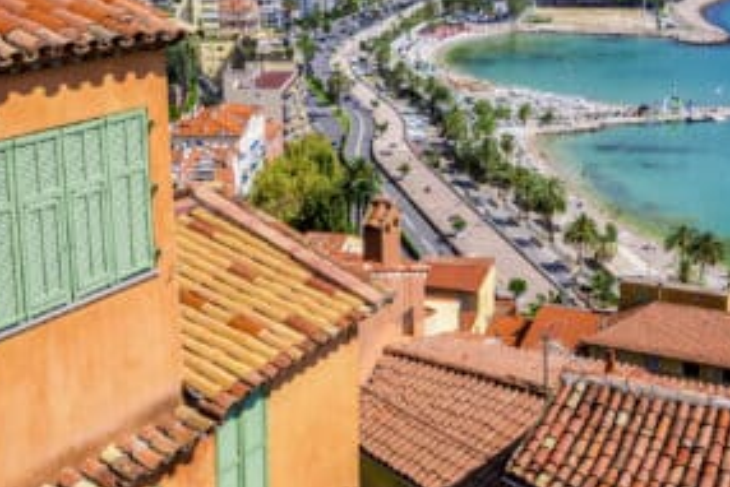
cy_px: 156
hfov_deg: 36.0
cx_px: 457
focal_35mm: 55
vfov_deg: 24.5
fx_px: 1116
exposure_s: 1/320
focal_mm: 35
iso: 200
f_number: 13
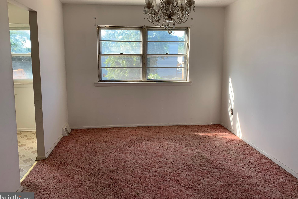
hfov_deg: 65.5
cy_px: 89
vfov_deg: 46.3
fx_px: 232
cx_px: 151
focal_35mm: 28
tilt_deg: -9.0
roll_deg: +0.4
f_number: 1.8
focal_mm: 4.25
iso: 25
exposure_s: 1/130
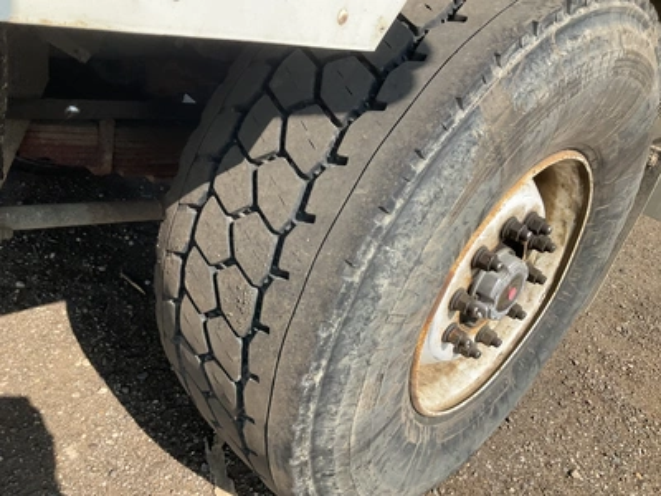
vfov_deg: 48.2
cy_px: 248
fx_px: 554
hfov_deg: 61.7
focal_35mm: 29
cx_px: 330
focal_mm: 3
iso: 25
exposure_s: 1/1144
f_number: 1.8
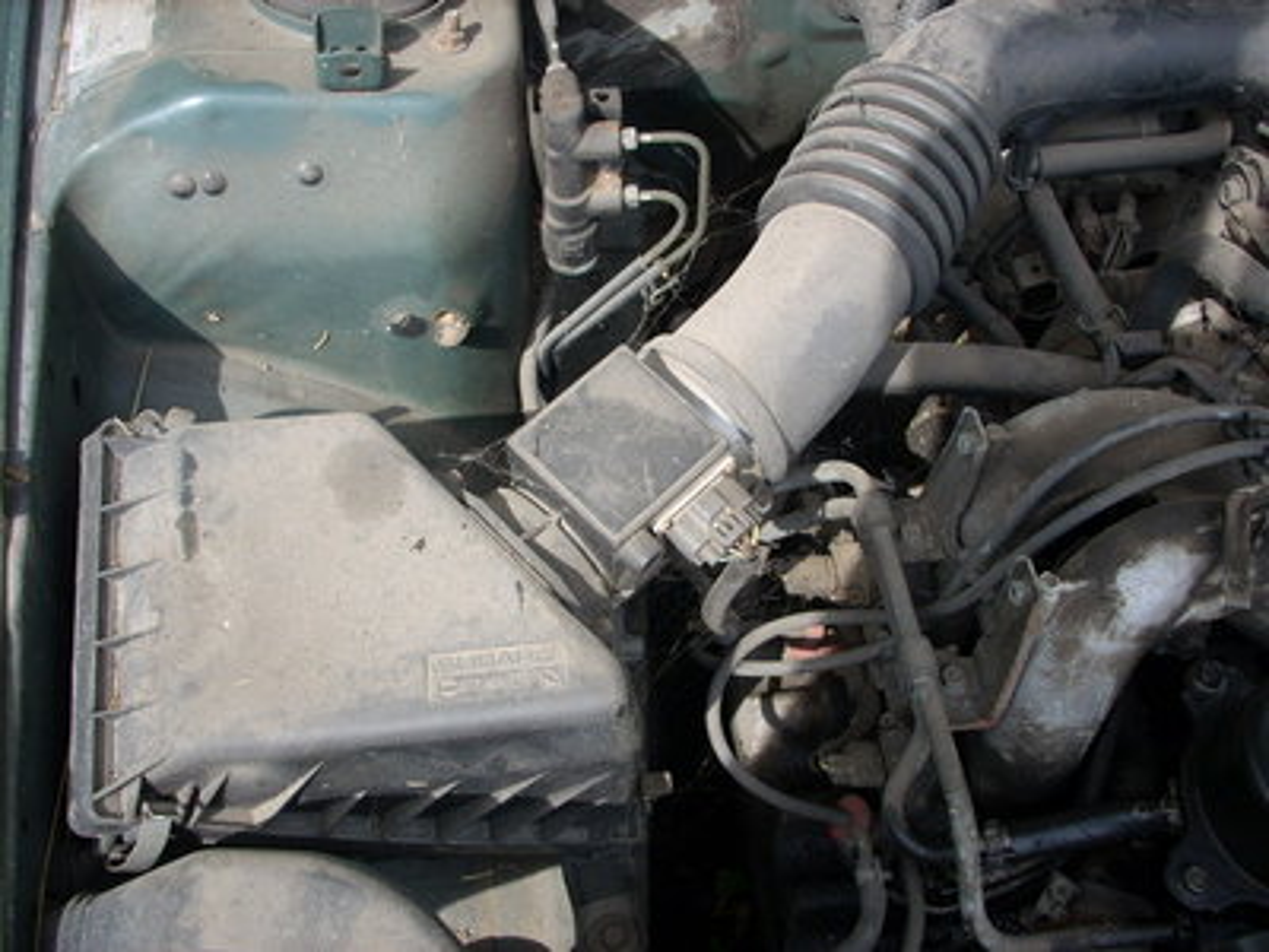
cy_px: 476
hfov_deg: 50.1
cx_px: 634
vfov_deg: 38.7
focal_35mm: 37
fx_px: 1356
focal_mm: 6.2
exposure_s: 1/273
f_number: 2.8
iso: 64
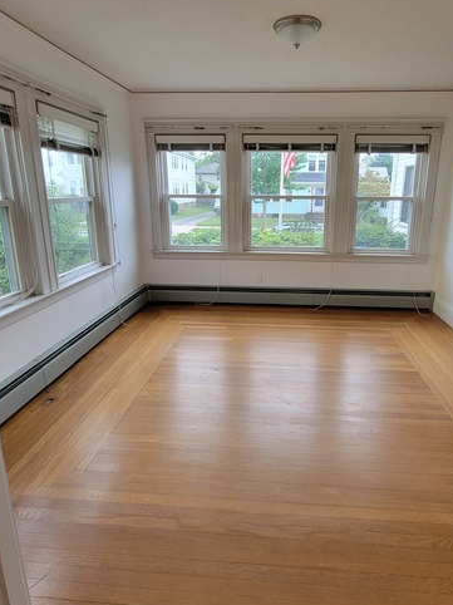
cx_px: 262
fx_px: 314
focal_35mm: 18
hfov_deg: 71.1
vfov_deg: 87.2
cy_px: 259
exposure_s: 1/60
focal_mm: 2.2
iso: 100
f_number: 2.2
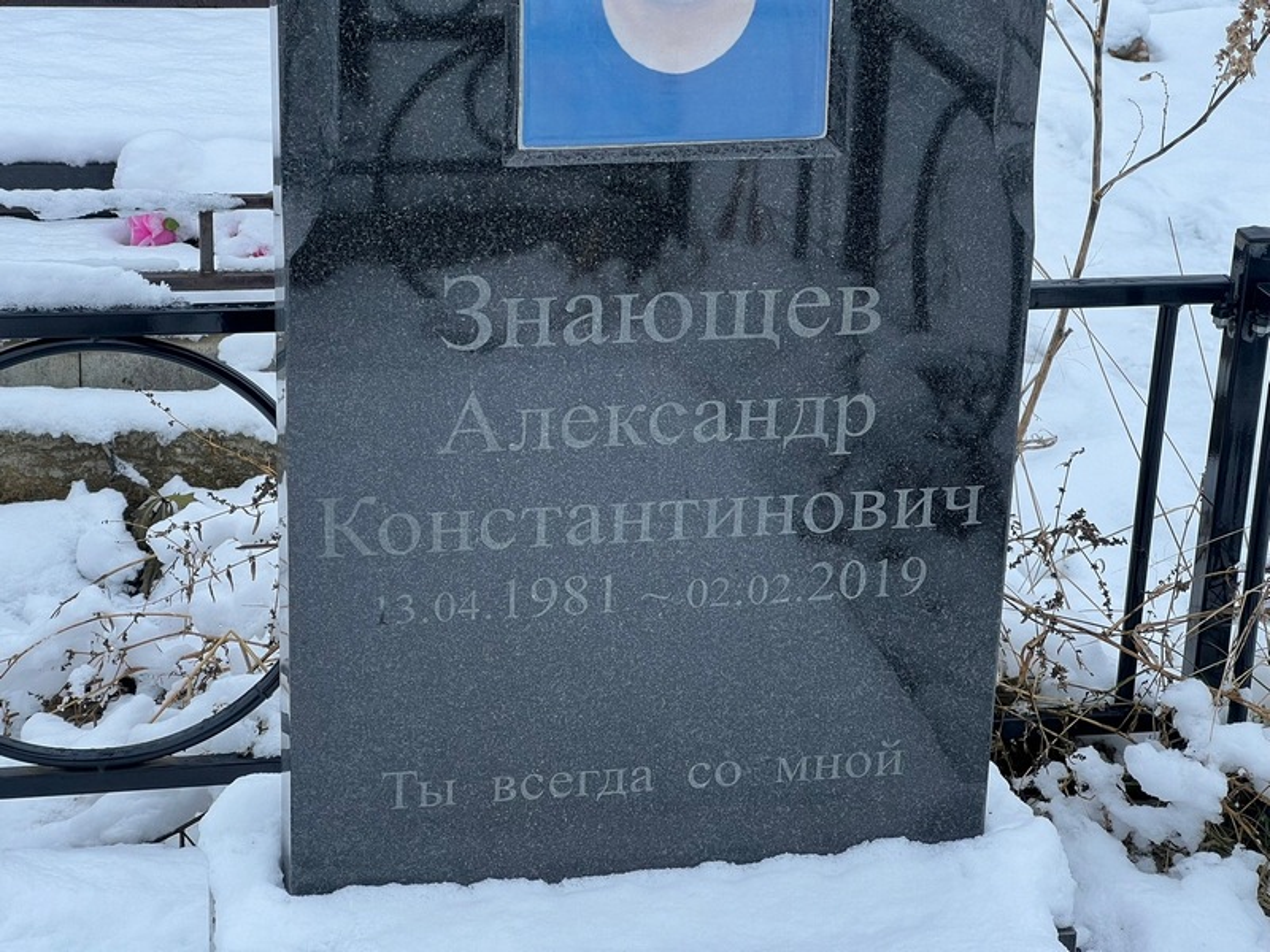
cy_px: 476
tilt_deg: -21.5
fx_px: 2825
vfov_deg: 19.1
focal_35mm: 77
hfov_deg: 25.3
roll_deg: -0.4
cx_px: 635
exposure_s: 1/99
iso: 32
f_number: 2.8
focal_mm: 9
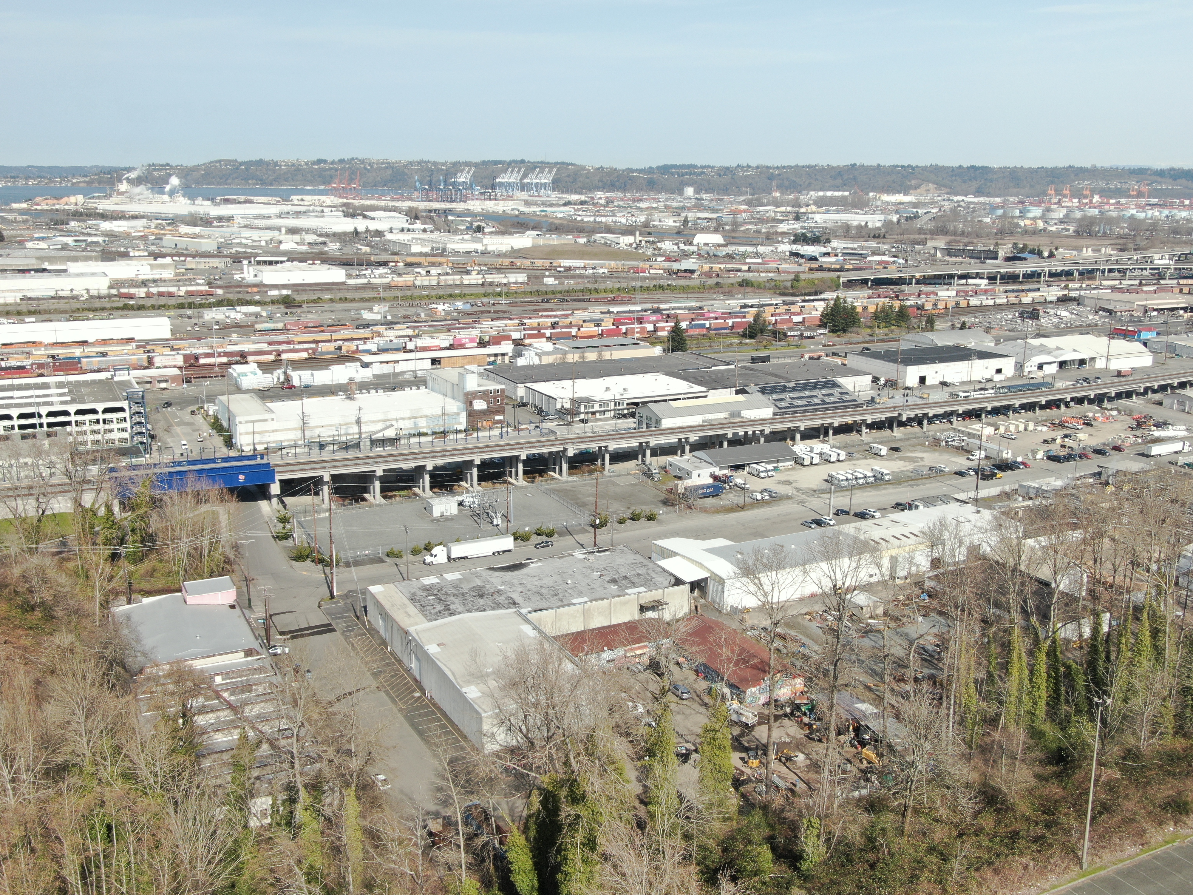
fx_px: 1137
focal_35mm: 33
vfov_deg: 42.9
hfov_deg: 55.4
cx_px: 596
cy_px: 448
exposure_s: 1/320
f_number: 3.2
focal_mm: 5.69
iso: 100
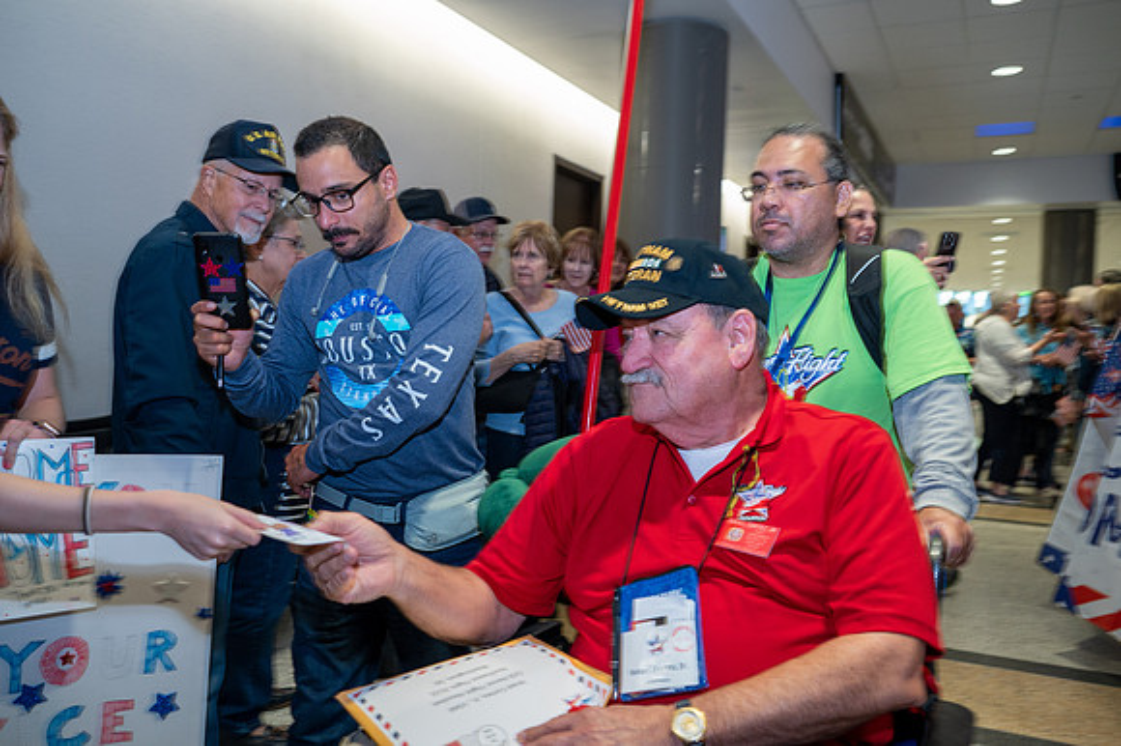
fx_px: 918
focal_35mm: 30
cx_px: 560
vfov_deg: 44.2
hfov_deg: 62.8
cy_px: 373
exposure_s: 1/40
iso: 800
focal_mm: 29.5
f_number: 4.5
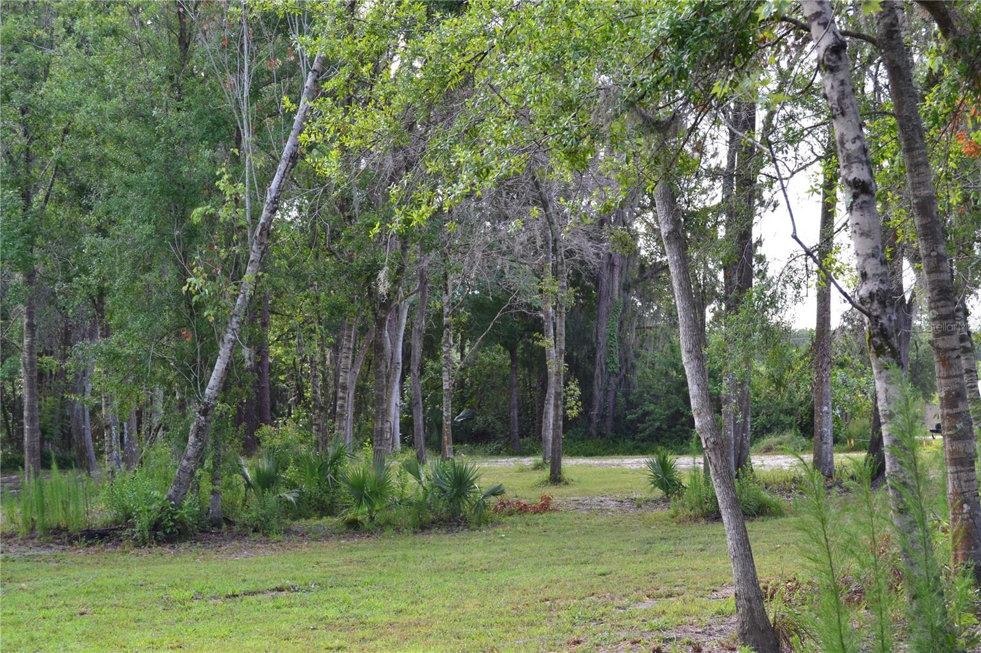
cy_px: 326
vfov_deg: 16.5
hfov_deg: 24.6
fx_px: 2248
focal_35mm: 82
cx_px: 490
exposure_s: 1/160
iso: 400
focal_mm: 55
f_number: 9
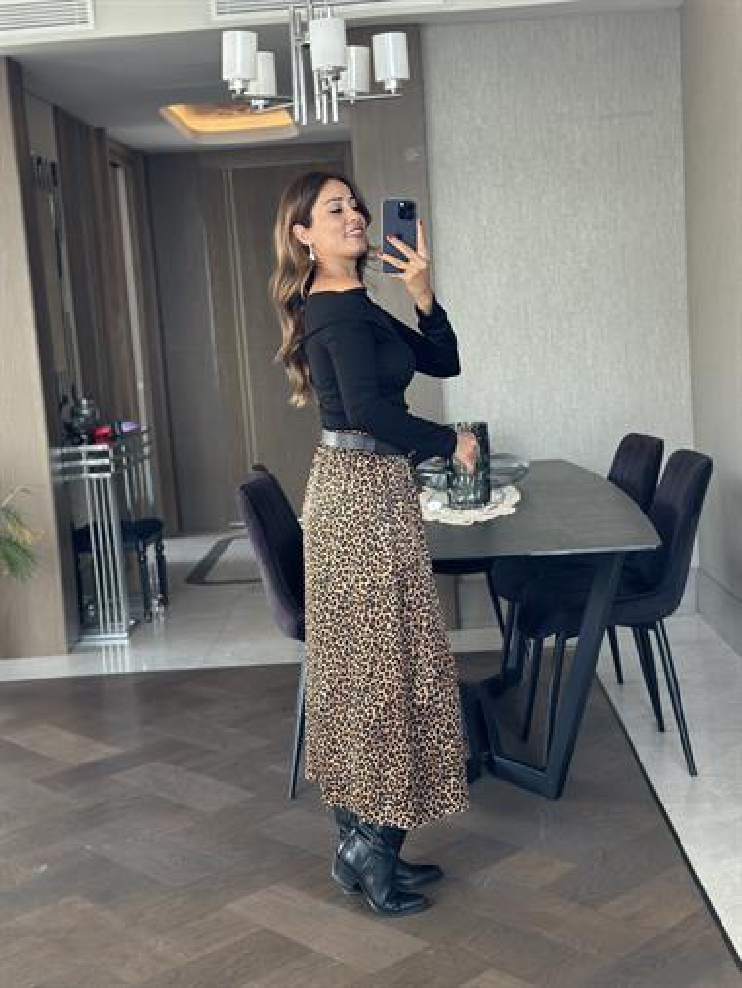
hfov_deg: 30.3
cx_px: 371
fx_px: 1371
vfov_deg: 39.6
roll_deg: +3.6
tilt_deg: -15.8
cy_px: 494
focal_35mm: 48
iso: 125
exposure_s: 1/68
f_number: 1.78
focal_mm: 6.86
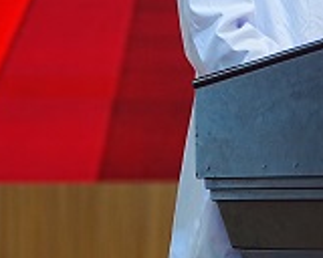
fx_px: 4072
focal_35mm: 426
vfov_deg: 3.6
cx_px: 332
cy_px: -53
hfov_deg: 4.5
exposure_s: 1/125
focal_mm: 109
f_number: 4
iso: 640
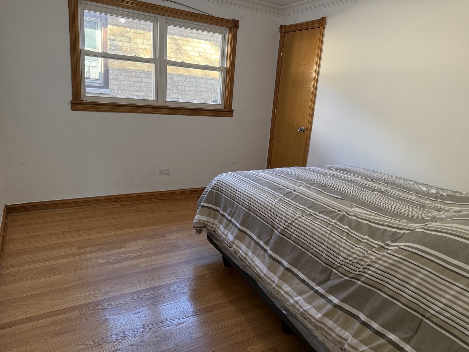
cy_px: 176
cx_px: 234
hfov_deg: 71.6
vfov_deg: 56.8
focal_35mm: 24
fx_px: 325
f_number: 1.78
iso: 320
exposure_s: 1/120
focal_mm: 6.76
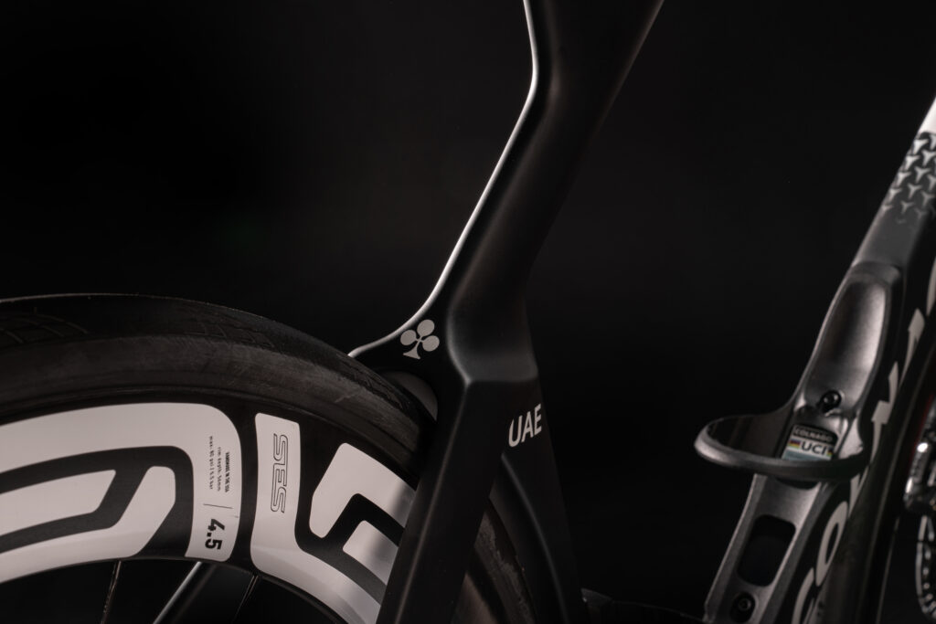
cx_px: 468
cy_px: 312
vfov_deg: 19.5
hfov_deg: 28.8
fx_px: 1820
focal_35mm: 70
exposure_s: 1/160
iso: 100
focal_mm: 70
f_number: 18
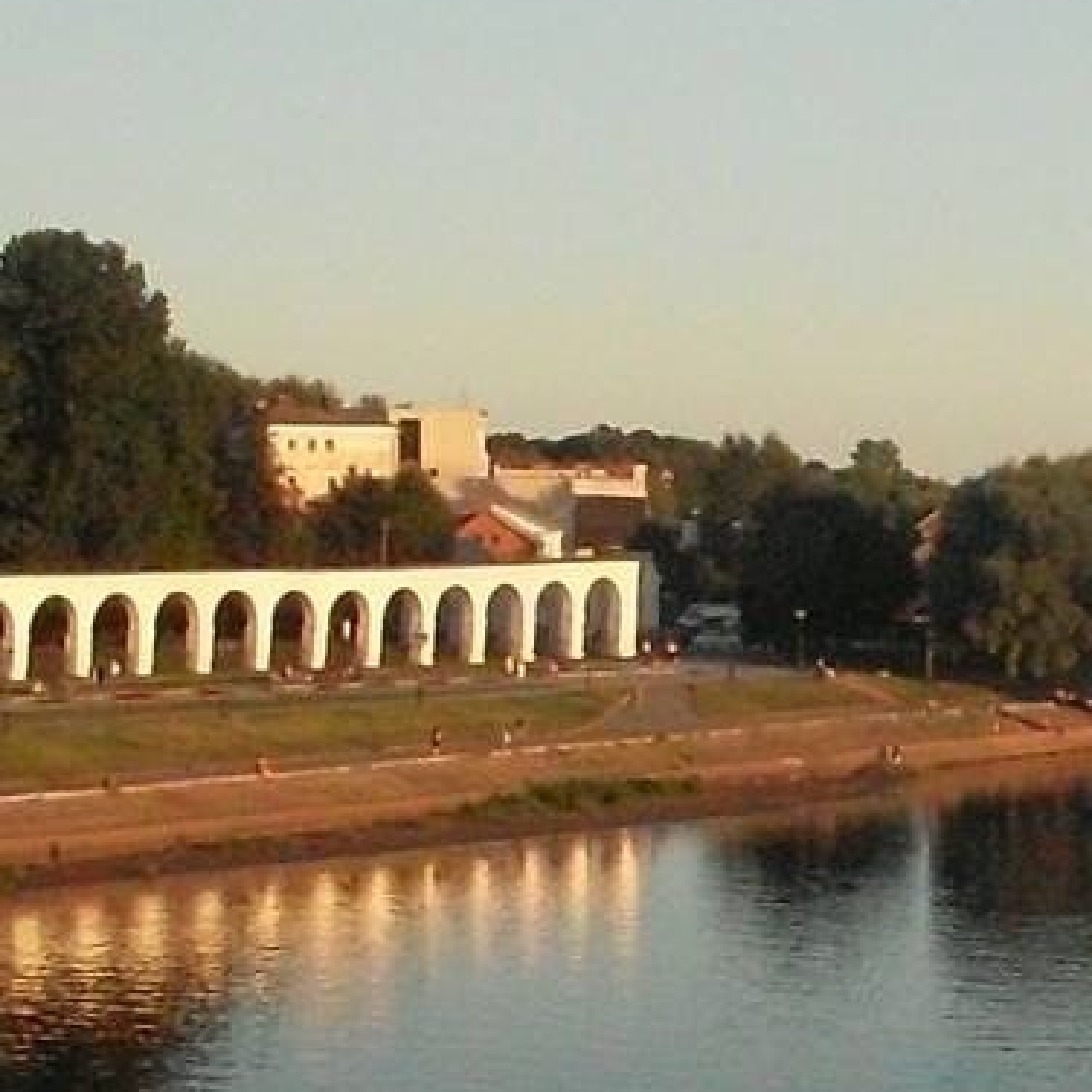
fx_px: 4568
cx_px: 1477
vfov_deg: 13.5
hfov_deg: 13.1
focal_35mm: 128
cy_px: 913
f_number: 8.4
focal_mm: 6.3
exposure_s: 1/500
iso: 400
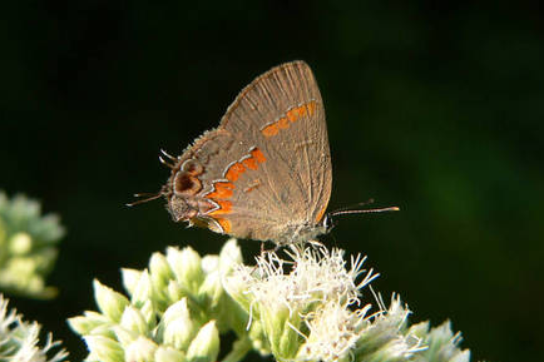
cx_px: 273
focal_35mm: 96
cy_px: 197
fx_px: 1450
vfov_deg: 14.2
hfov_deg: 21.2
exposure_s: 1/250
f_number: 4
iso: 80
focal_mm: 15.1
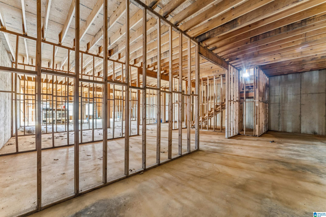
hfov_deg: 104.3
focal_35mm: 14
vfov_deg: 81.2
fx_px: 127
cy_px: 108
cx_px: 163
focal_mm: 14
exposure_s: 3.2
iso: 640
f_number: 11
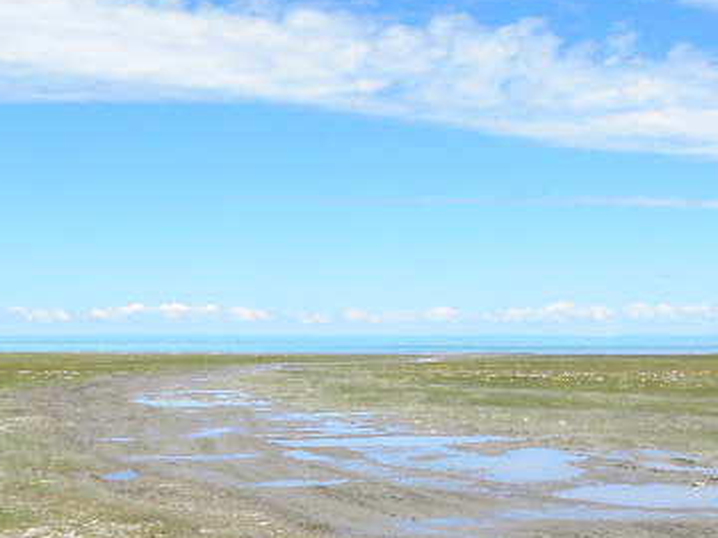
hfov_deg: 26.3
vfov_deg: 19.8
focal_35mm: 74
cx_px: 383
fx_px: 1535
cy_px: 179
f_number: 6.3
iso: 64
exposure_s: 1/284
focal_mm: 4.6
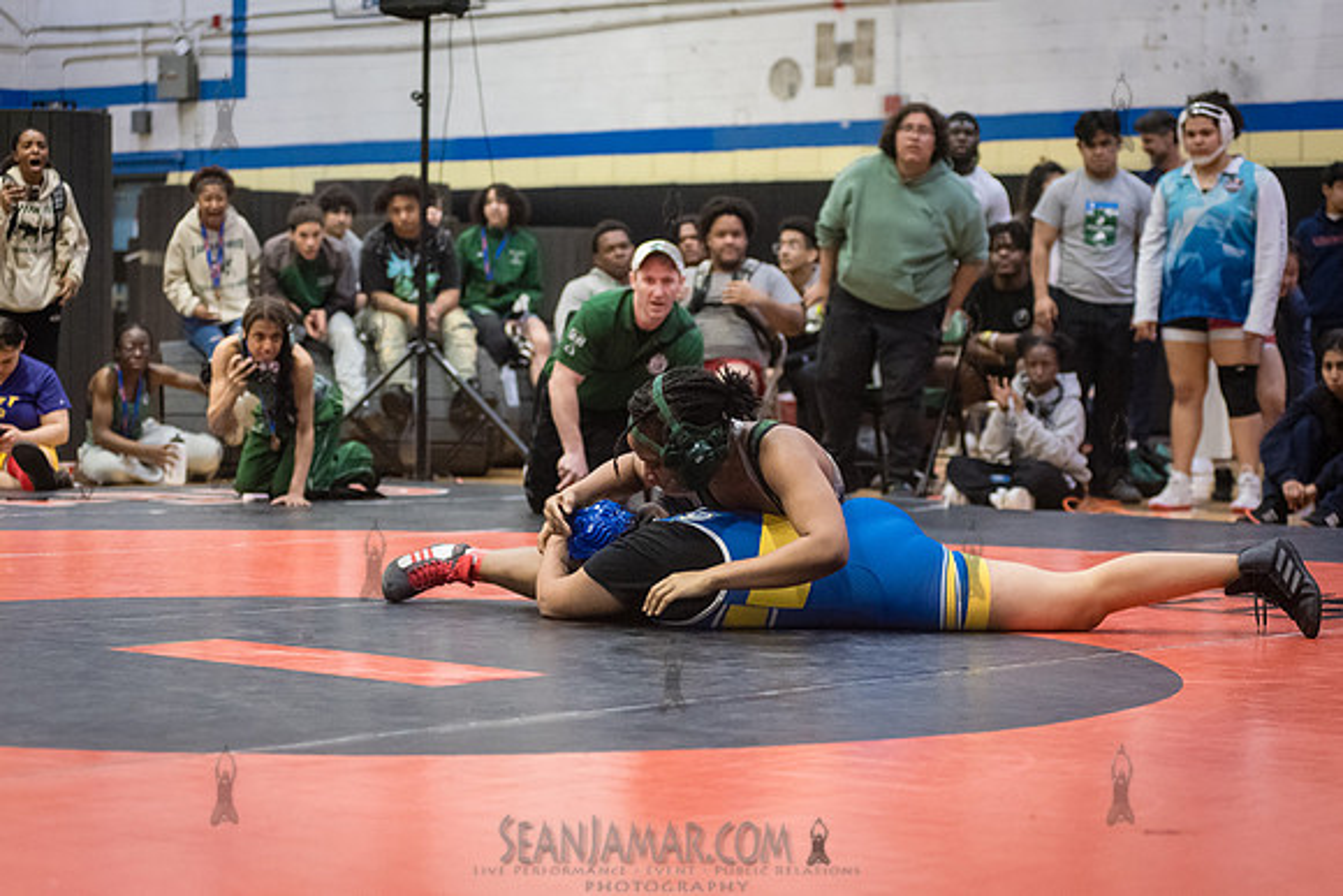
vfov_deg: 16.7
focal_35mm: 82
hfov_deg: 24.8
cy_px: 448
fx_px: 3050
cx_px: 672
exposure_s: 1/400
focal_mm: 80
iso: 8000
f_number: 3.5
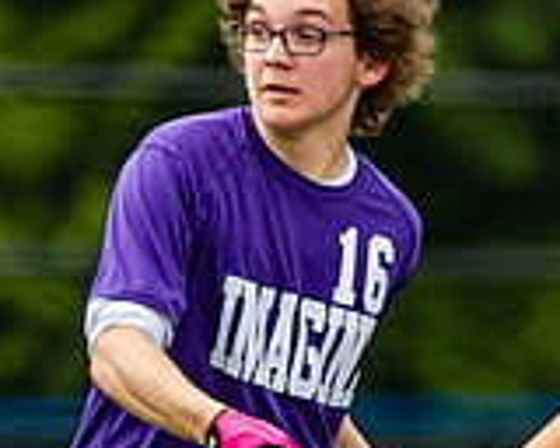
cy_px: 471
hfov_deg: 0.9
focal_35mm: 2082
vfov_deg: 0.7
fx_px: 34507
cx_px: 165
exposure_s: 1/1000
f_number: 4
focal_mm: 400
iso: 280
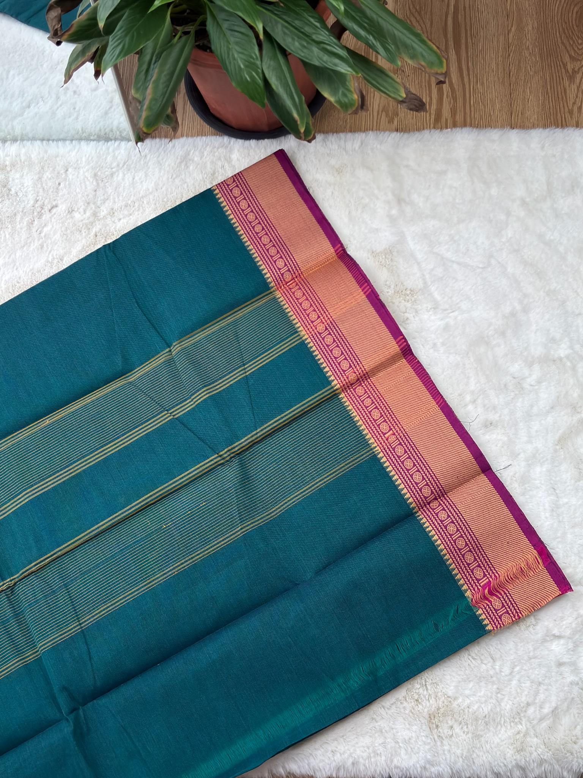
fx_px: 1055
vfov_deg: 40.4
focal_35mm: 47
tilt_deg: -71.8
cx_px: 292
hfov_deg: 30.9
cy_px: 389
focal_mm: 5.96
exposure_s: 1/222
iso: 40
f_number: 1.6
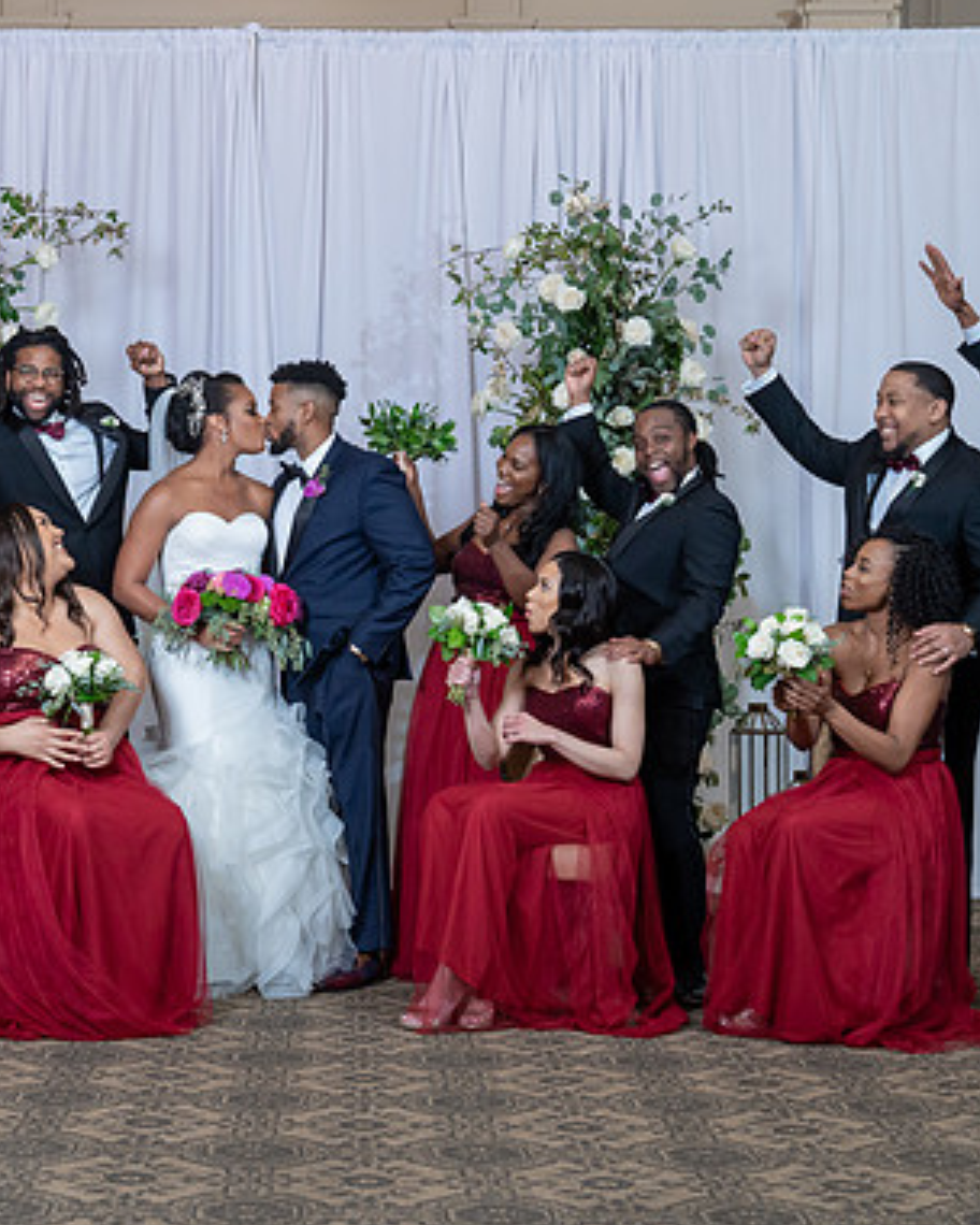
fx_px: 2357
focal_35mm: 65
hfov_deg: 23.3
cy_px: 621
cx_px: 287
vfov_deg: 29.1
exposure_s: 1/200
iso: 2000
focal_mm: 44
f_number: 5.6
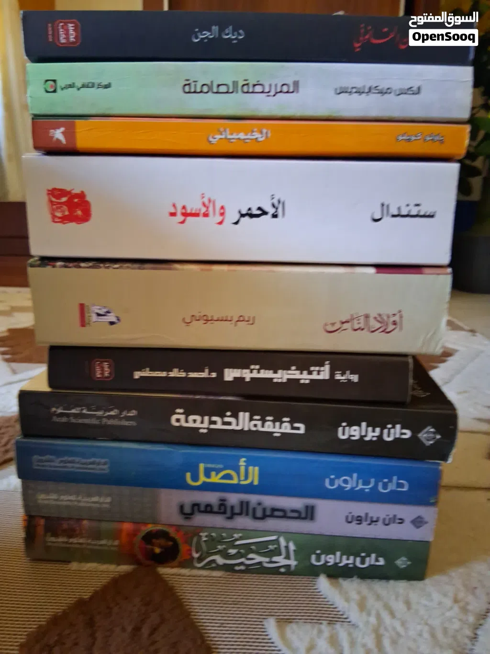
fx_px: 491
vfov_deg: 67.3
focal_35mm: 26
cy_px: 327
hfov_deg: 53.1
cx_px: 245
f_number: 1.8
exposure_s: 1/24
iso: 500
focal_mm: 3.98
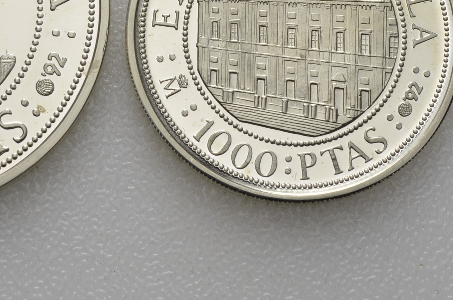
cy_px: 29
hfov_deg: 13.5
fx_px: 1908
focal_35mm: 152
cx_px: 109
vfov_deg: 9.0
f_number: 14
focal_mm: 55
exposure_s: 1/250
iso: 400
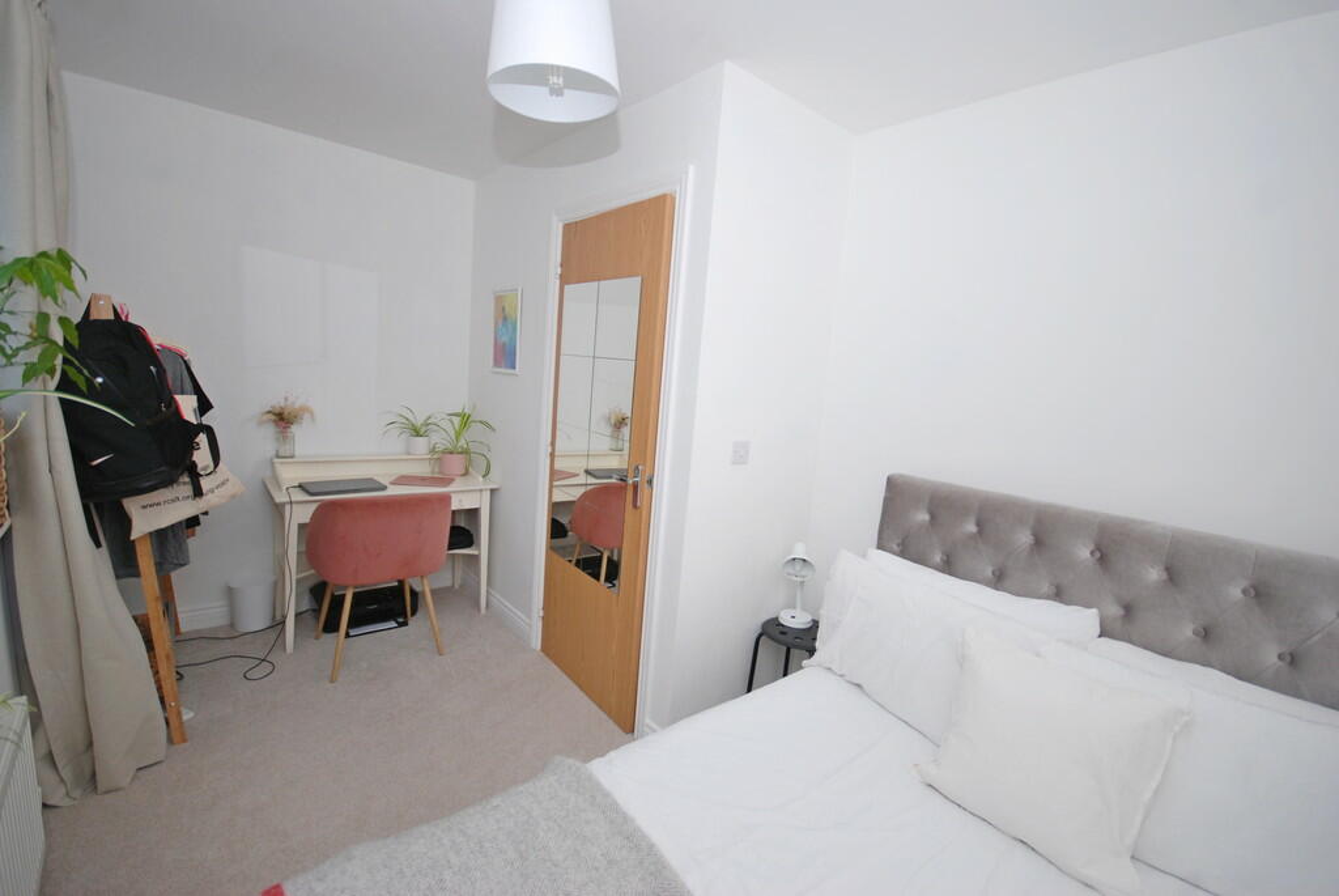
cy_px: 448
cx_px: 670
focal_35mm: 15
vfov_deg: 77.5
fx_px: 558
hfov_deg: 100.3
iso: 200
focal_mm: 10
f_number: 4
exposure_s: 1/60
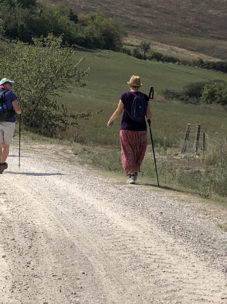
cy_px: 46
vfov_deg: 14.2
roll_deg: -0.9
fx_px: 1207
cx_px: -42
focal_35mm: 138
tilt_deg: -4.5
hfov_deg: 10.6
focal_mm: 6
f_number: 2.4
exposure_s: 1/1919
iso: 16
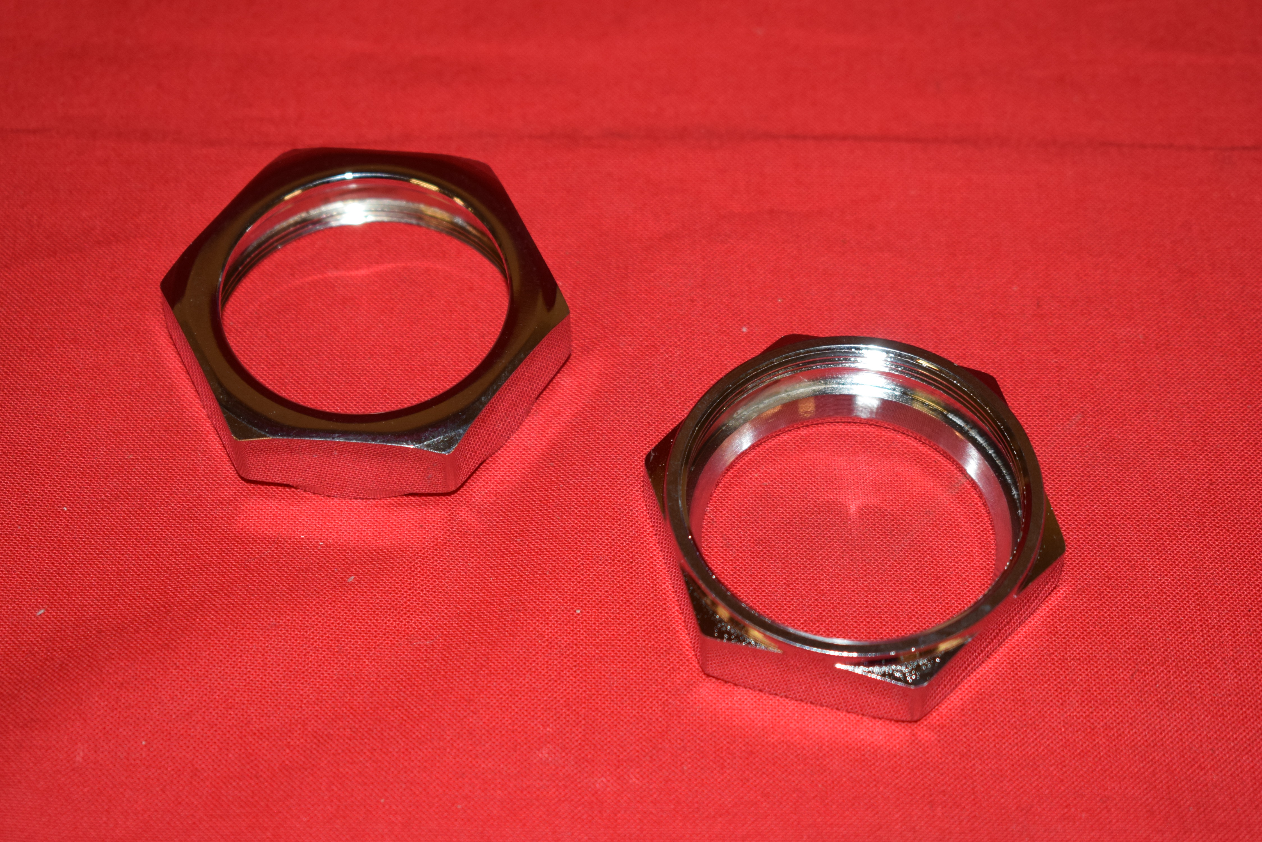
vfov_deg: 16.6
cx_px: 631
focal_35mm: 82
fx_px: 2893
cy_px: 421
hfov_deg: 24.6
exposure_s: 1/125
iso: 640
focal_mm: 55
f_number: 5.6
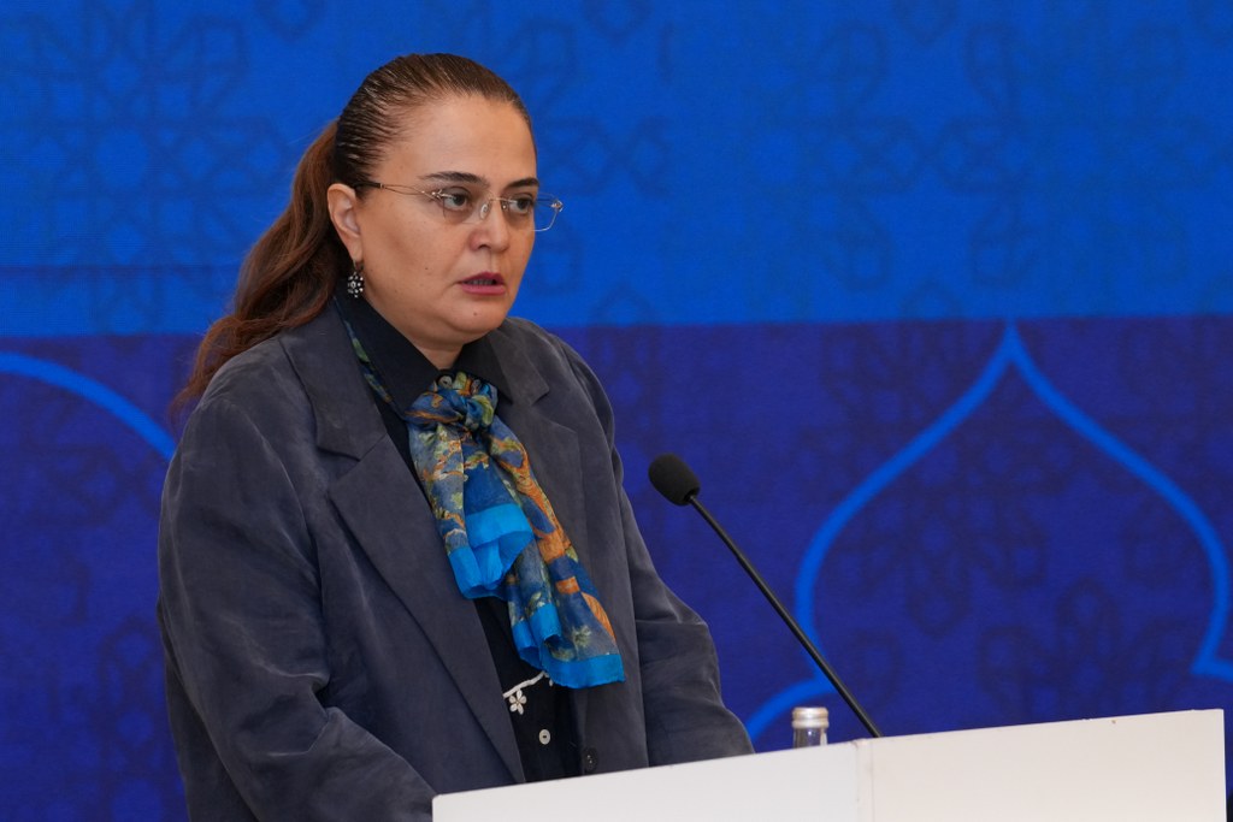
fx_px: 6679
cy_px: 411
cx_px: 616
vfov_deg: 7.0
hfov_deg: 10.5
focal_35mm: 195
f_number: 4.5
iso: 2500
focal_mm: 130
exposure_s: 1/160
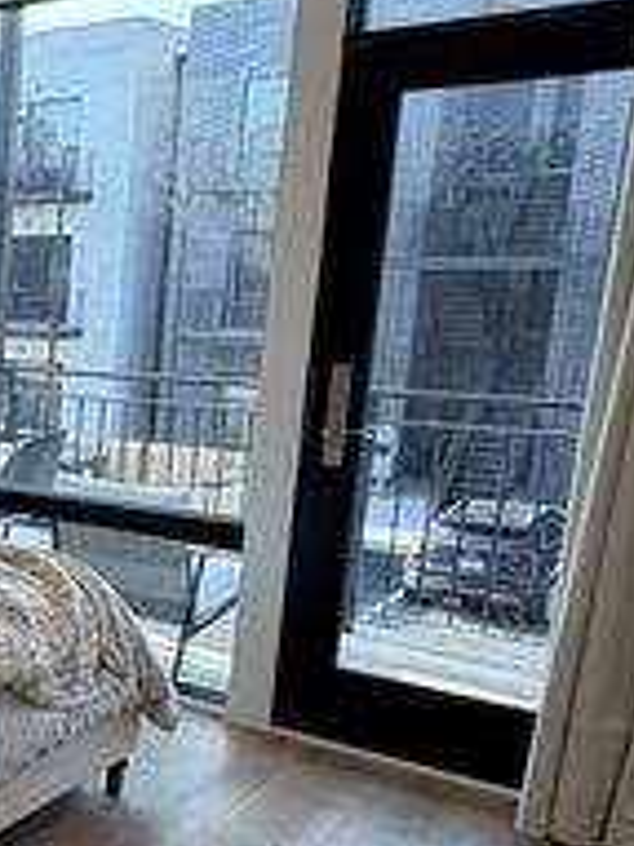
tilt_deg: -9.0
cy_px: 485
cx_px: -434
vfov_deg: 38.8
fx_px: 1198
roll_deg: +1.0
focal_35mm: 49
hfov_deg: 21.8
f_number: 2.2
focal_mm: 2.22
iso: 64
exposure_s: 1/120
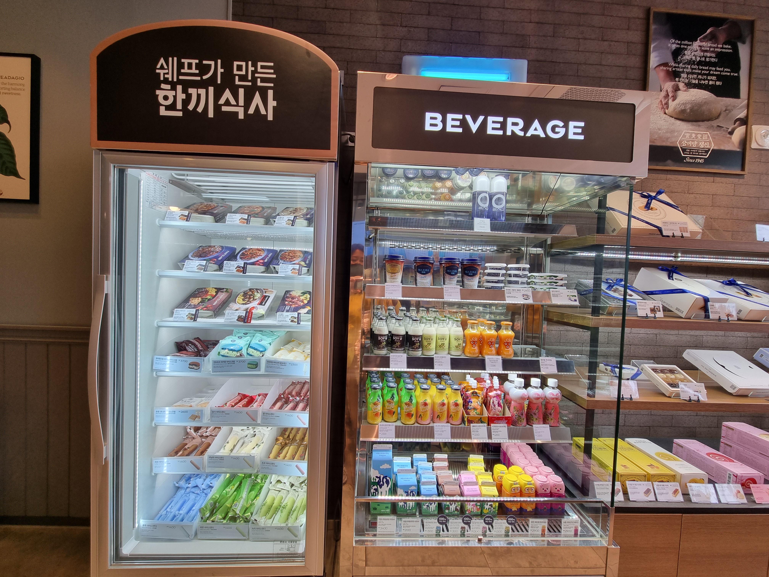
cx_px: 384
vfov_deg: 89.9
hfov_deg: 106.2
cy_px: 288
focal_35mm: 13
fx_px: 289
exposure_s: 1/120
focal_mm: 2.2
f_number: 2.2
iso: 64
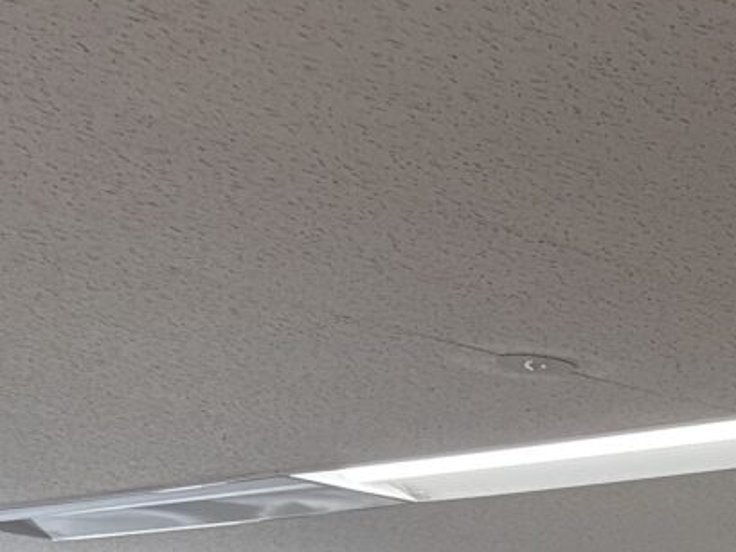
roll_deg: -1.0
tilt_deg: -6.7
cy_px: 1190
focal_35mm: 122
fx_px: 2595
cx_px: 1368
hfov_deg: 14.1
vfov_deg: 10.8
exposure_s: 1/120
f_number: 1.6
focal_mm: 5.96
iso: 160
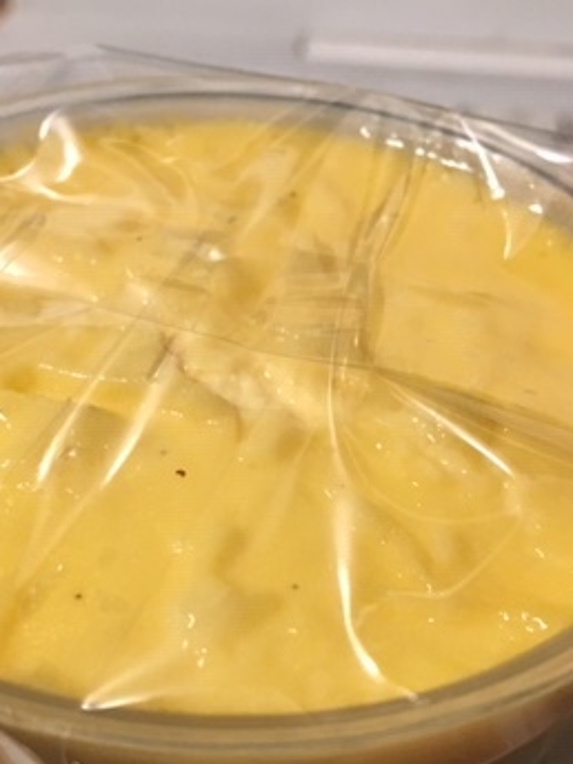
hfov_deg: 26.9
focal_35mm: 54
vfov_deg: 35.1
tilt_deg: -45.2
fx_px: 1192
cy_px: 526
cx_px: 213
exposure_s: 1/30
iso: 160
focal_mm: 4.15
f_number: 2.2
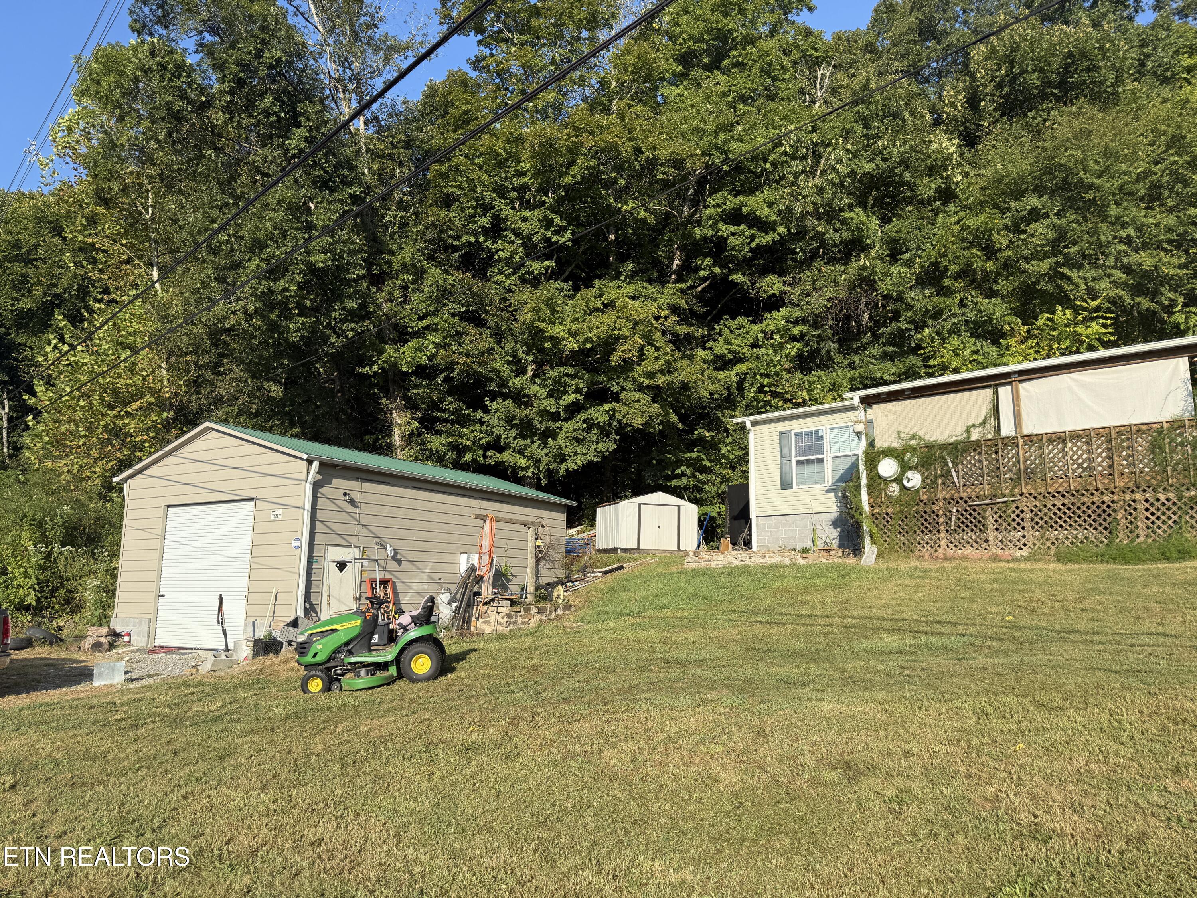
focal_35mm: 24
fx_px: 830
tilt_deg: +10.3
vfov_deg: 56.8
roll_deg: -0.9
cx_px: 598
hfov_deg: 71.6
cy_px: 449
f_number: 1.78
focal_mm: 6.76
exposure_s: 1/2907
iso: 80
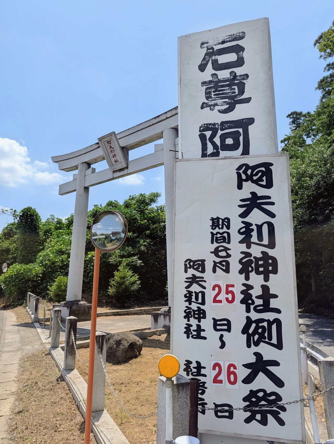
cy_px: 222
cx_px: 167
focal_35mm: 24
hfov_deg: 56.9
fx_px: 308
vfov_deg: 71.5
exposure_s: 1/1715
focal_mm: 6.9
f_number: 1.68
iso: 21
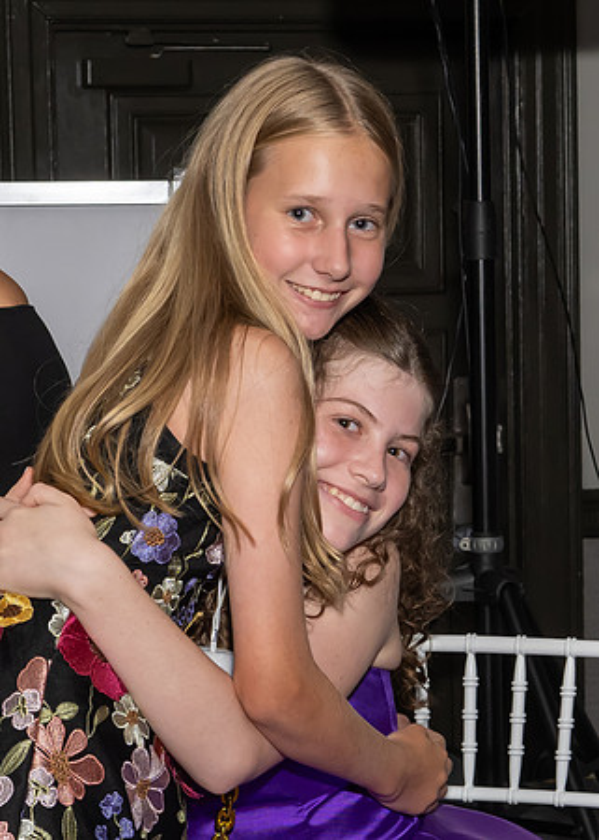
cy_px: 402
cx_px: 347
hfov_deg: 12.6
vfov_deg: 17.6
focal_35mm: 113
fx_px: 2705
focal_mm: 32
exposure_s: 1/250
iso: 1000
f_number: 7.1
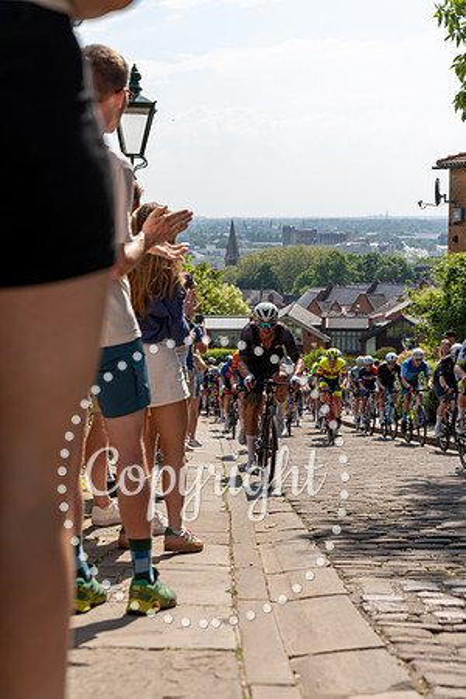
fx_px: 1126
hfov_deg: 23.4
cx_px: 233
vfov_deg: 34.5
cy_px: 350
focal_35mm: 58
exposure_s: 1/1000
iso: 100
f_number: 4.5
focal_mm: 58
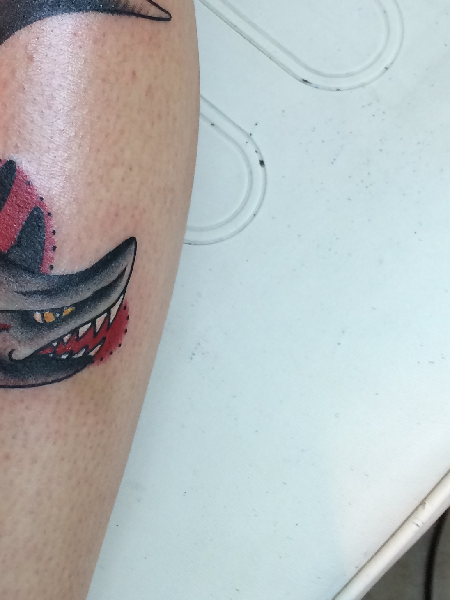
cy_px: 163
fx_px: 1161
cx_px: 33
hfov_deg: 21.4
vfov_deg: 28.6
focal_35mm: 67
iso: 40
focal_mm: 4.12
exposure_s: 1/30
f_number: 2.2
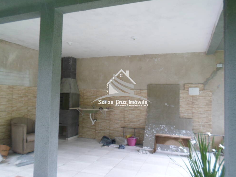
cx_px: 121
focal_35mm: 26
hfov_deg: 67.3
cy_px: 88
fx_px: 177
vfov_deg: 53.0
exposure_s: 1/30
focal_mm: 4.5
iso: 80
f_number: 2.5
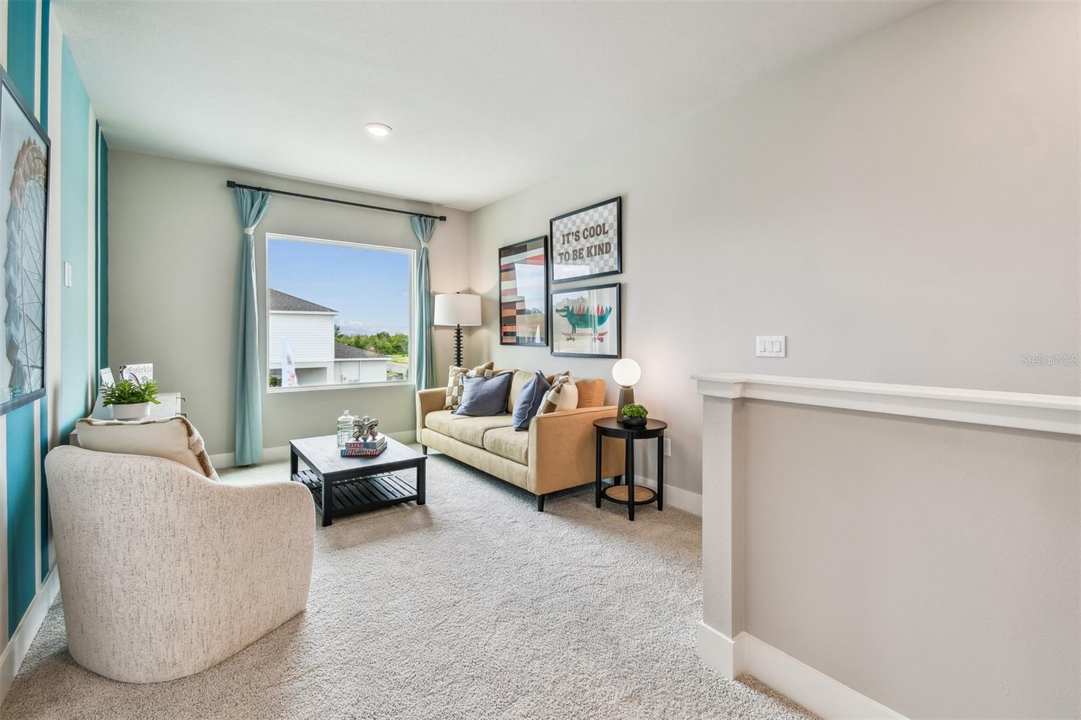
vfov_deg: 77.3
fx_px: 450
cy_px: 360
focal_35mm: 15
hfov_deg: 100.4
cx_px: 540
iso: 100
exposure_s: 1/30
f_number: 7.1
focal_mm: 10
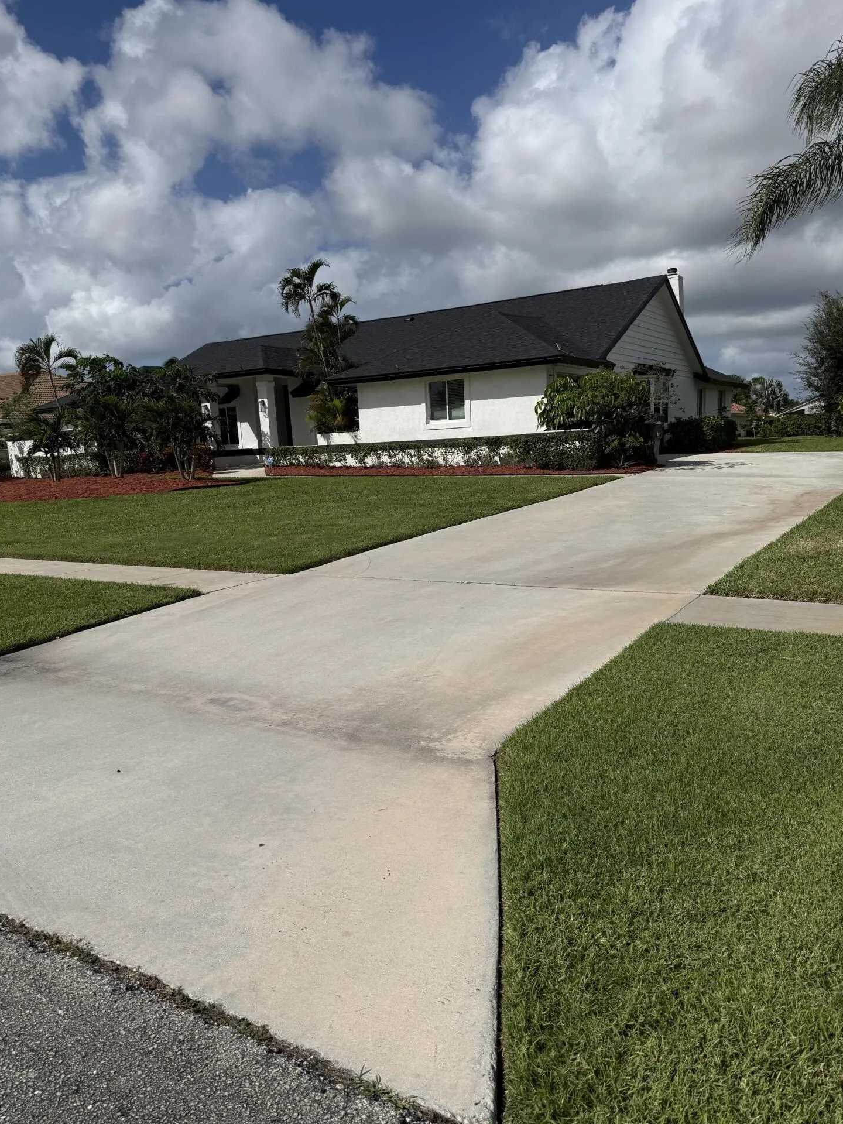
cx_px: 436
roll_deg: +2.0
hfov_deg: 54.9
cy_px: 567
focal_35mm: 25
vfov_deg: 69.4
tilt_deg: -7.8
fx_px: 812
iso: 80
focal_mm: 6.76
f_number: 1.78
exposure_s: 1/11905
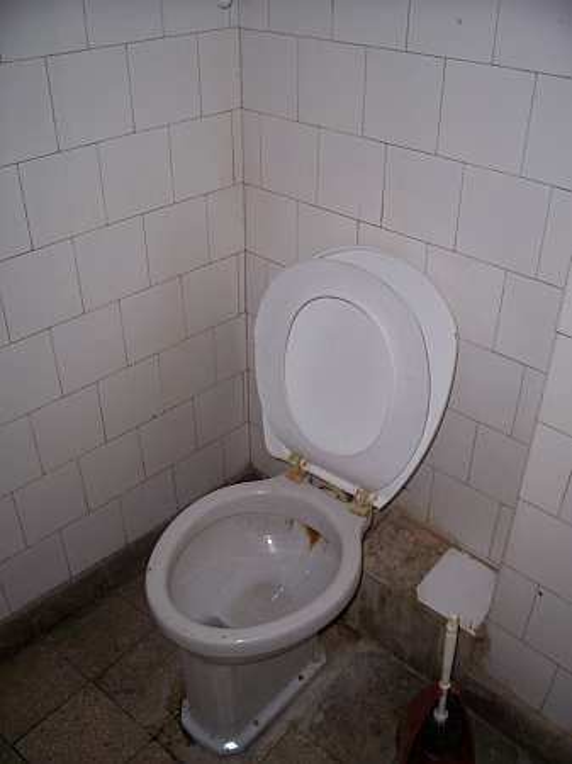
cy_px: 382
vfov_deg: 54.0
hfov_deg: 41.8
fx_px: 750
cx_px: 286
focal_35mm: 34
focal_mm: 5.6
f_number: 2.7
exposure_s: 1/60
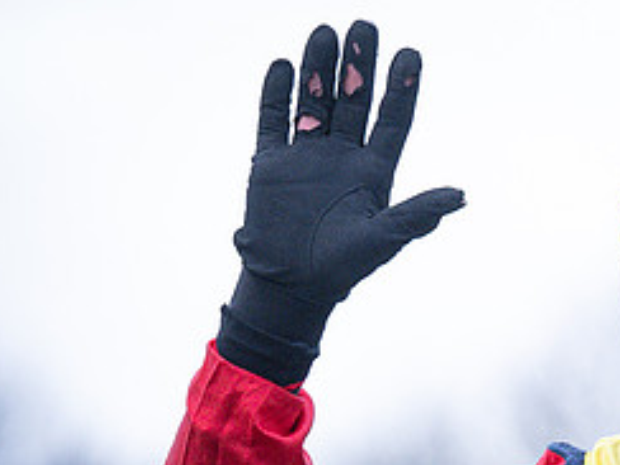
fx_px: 11732
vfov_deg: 2.3
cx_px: 986
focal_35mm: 655
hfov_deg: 3.0
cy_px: 238
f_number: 2.8
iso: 800
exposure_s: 1/2000
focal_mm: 135
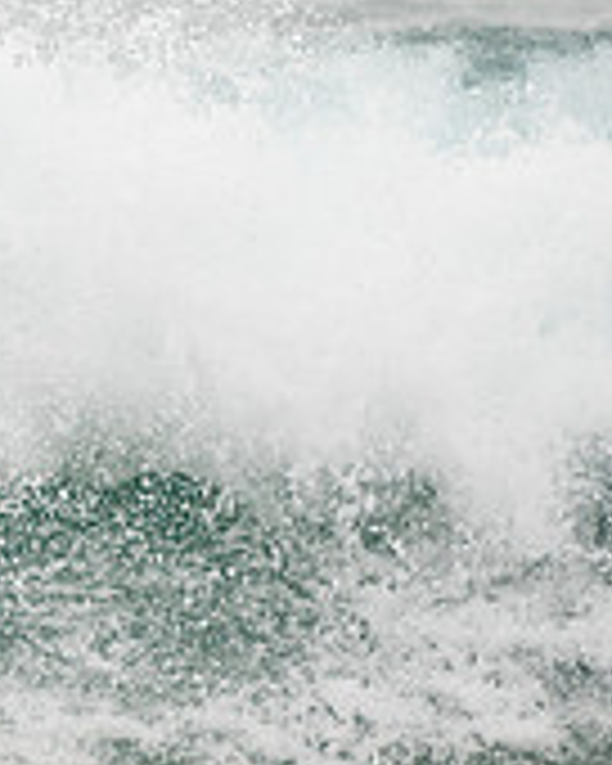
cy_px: 254
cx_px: -526
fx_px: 36271
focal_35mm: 1602
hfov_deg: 1.0
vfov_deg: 1.2
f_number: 5.6
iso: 320
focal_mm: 500
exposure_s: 1/2000
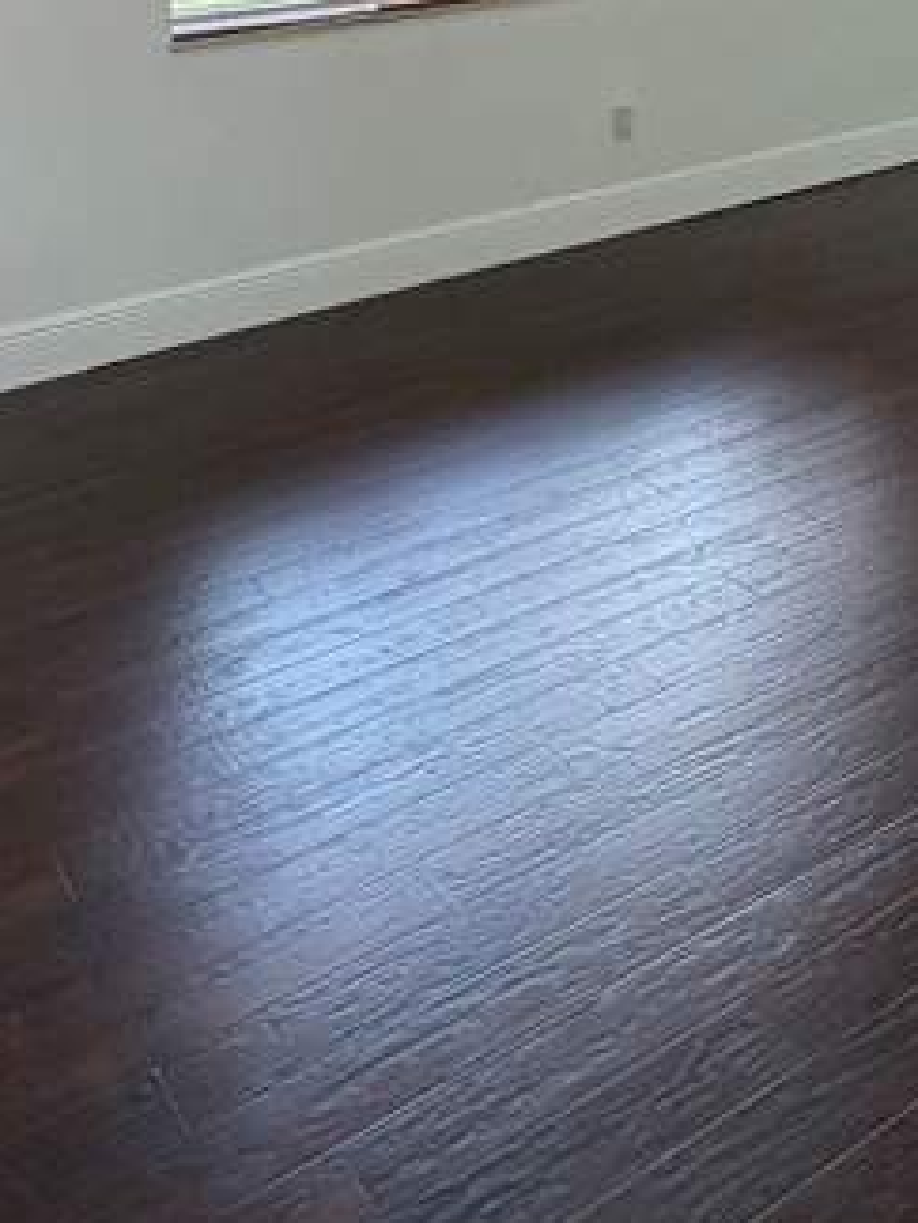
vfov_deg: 35.5
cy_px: -106
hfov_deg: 30.6
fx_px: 1627
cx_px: 752
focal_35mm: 46
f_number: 2.2
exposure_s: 1/120
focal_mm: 2.22
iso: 160
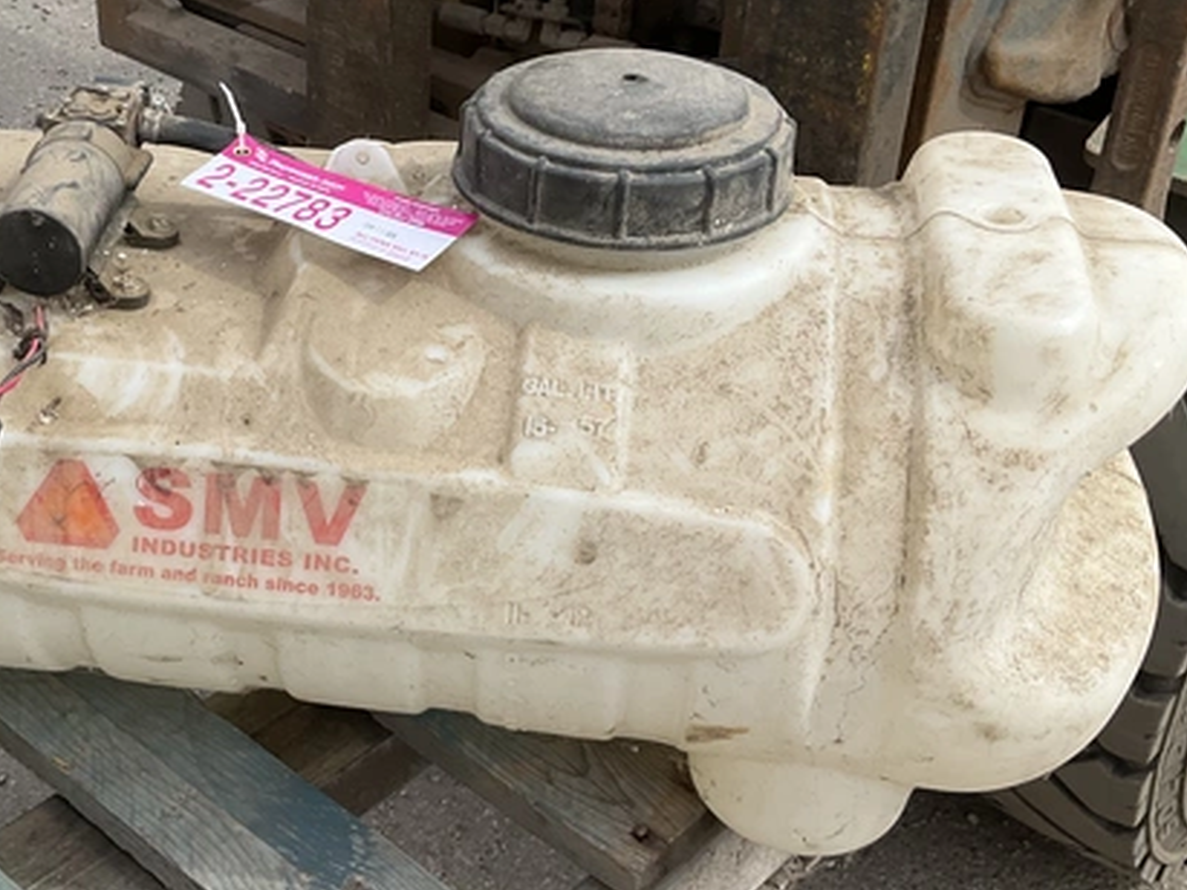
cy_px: 415
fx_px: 1817
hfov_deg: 35.5
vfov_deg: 27.5
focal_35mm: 53
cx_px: 323
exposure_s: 1/1250
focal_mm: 3
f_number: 1.8
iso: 25
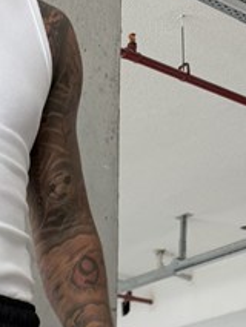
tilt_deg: -2.9
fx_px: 852
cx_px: -154
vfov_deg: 17.4
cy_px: 597
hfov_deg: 14.9
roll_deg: +0.8
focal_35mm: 90
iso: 64
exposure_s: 1/251
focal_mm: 6.76
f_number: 1.78
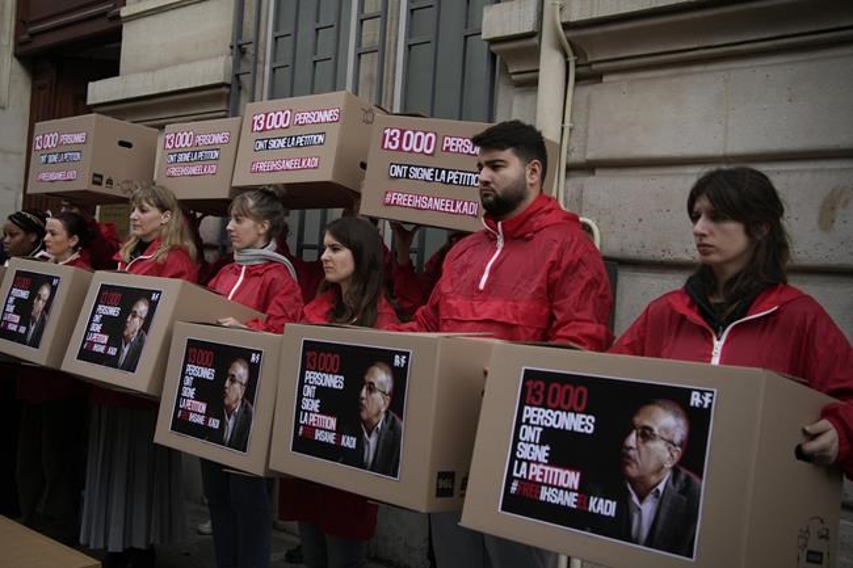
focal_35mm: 35
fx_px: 829
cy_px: 284
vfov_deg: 37.8
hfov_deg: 54.4
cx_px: 426
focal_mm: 35
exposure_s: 1/1250
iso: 400
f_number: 4
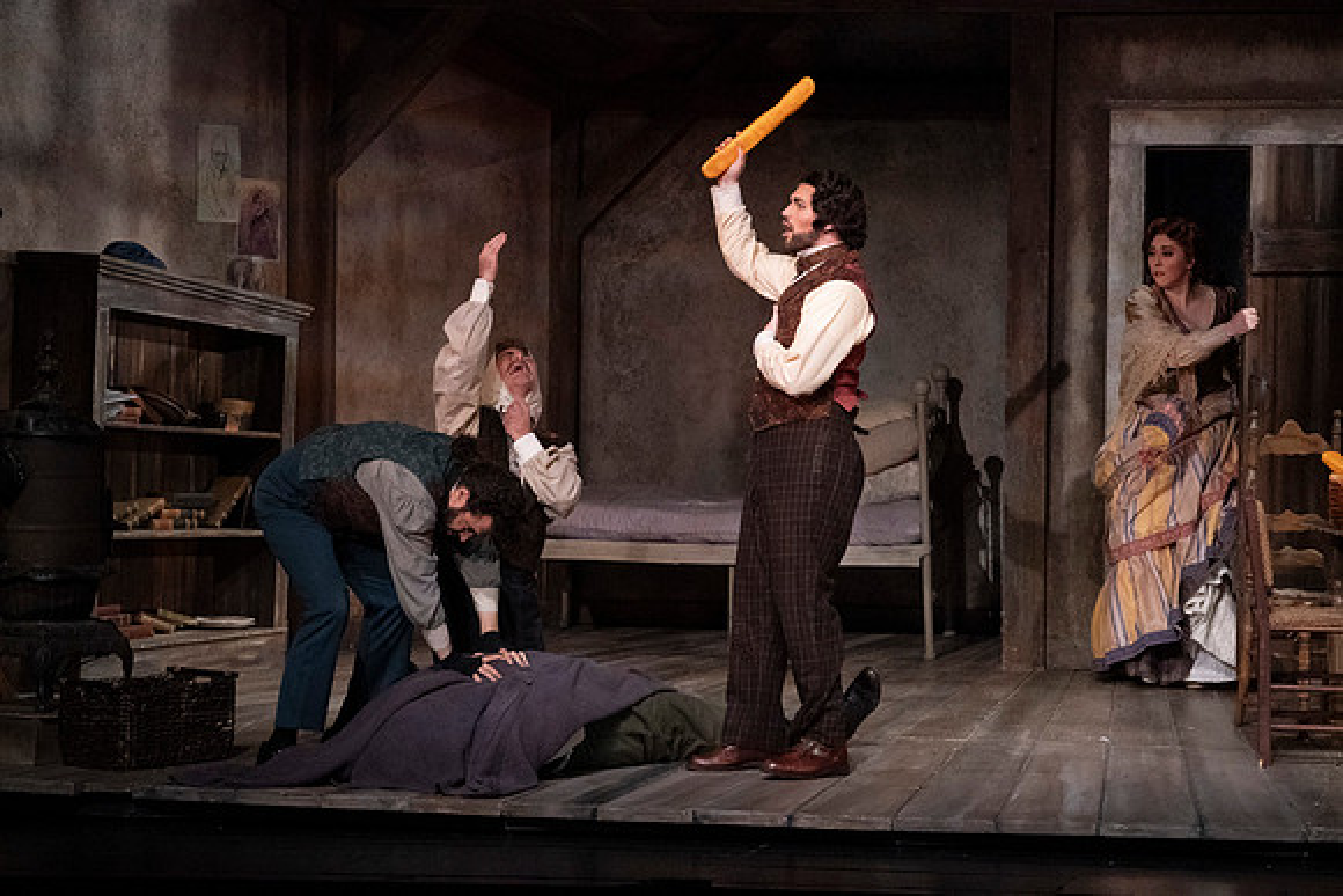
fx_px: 6343
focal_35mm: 170
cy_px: 448
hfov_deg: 12.1
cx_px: 672
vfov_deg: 8.1
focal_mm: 170
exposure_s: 1/400
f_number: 13
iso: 16000
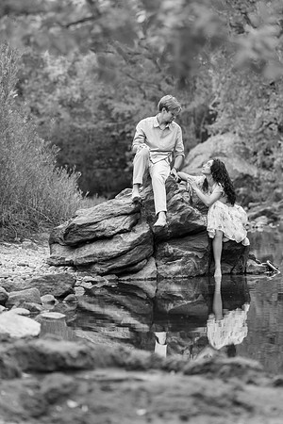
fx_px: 1580
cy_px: 212
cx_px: 142
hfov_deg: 10.2
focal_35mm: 134
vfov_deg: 15.3
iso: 1000
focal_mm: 134
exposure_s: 1/200
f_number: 3.5
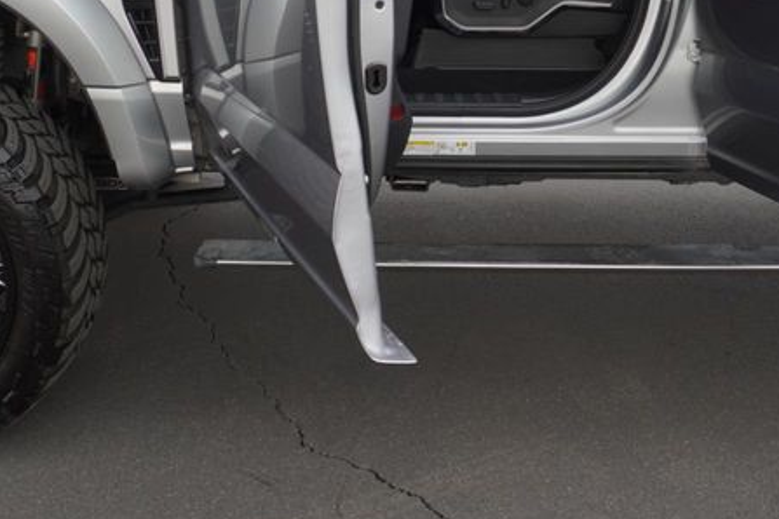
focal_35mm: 55
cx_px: 387
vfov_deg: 23.5
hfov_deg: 36.2
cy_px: -9
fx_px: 1190
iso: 100
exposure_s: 1/125
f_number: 5.6
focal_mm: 16
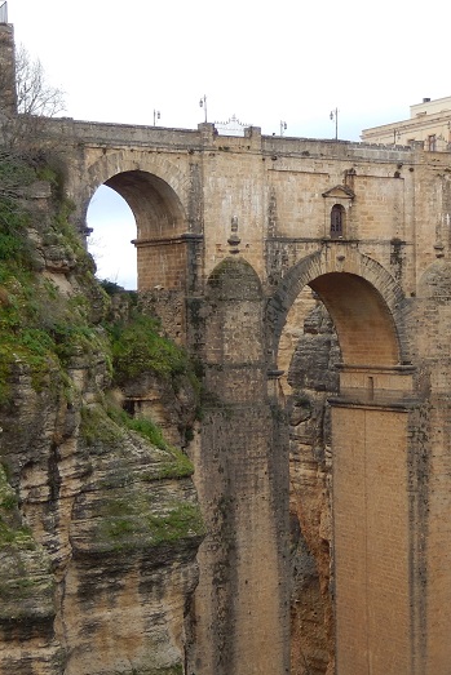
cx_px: 284
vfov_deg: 28.4
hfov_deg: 19.2
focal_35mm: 71
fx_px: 1333
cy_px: 338
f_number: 4.5
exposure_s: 1/60
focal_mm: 9.2
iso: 125
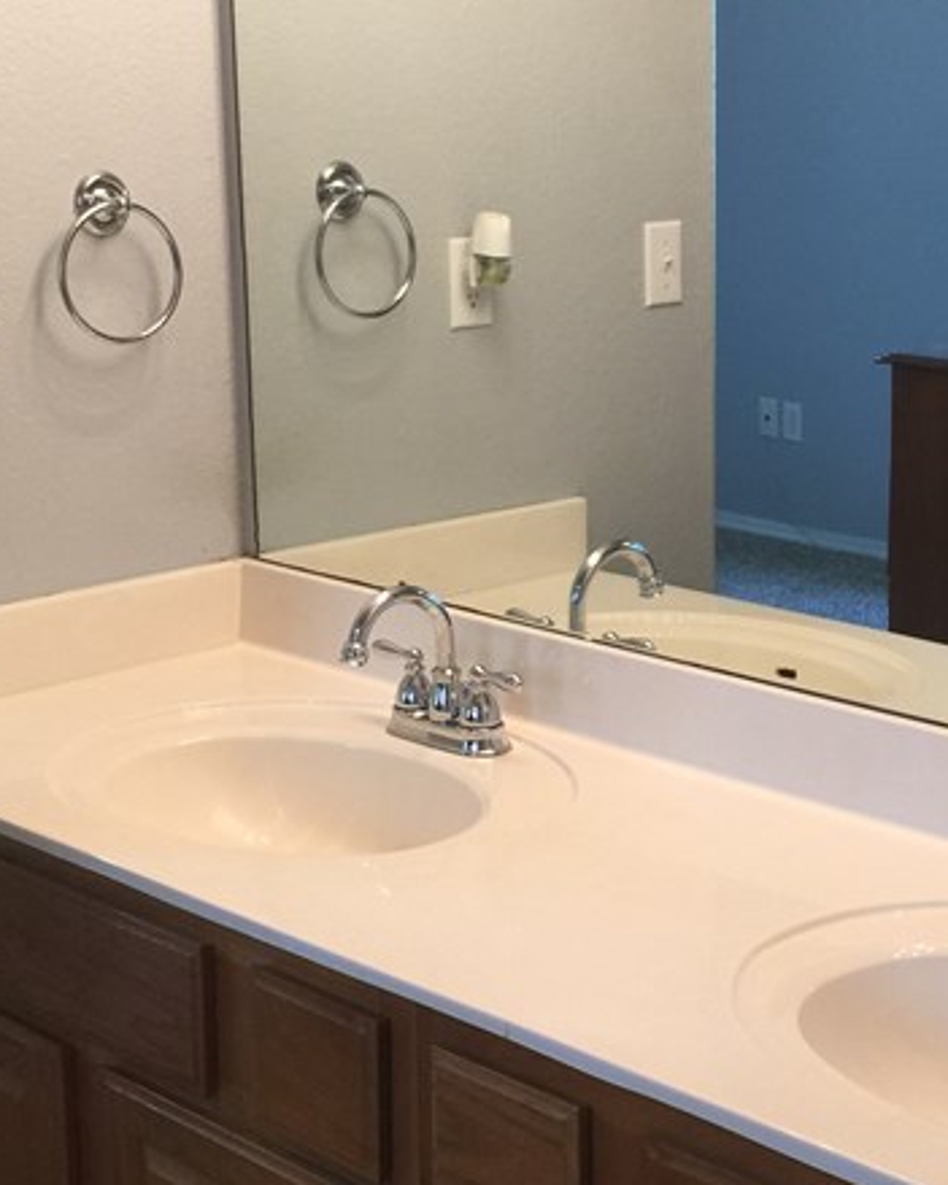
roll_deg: -1.0
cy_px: 586
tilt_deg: -14.0
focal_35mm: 66
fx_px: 2316
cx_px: 697
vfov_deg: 28.7
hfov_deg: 22.9
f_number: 2.2
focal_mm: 4.15
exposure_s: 1/30
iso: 40
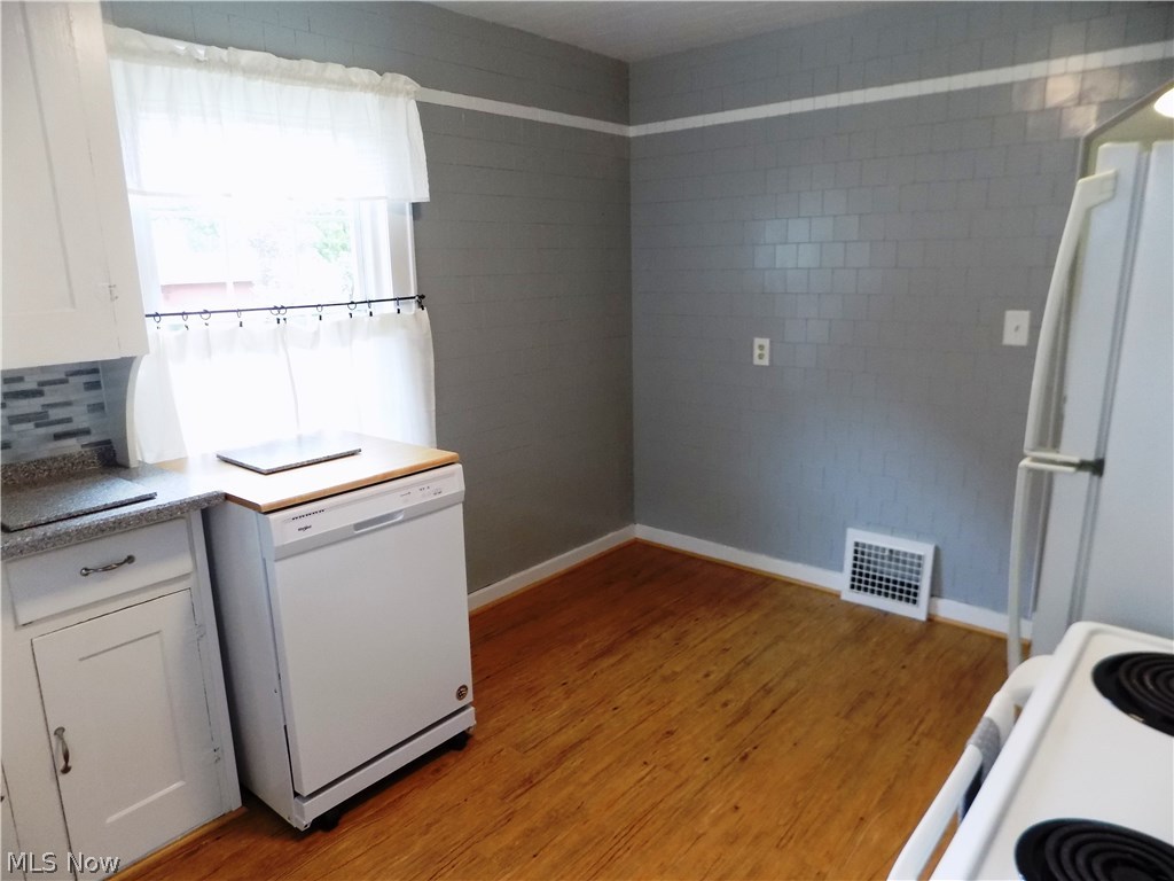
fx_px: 780
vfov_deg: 58.9
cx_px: 587
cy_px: 440
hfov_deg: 73.9
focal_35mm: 23
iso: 180
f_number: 3.1
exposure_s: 1/30
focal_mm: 4
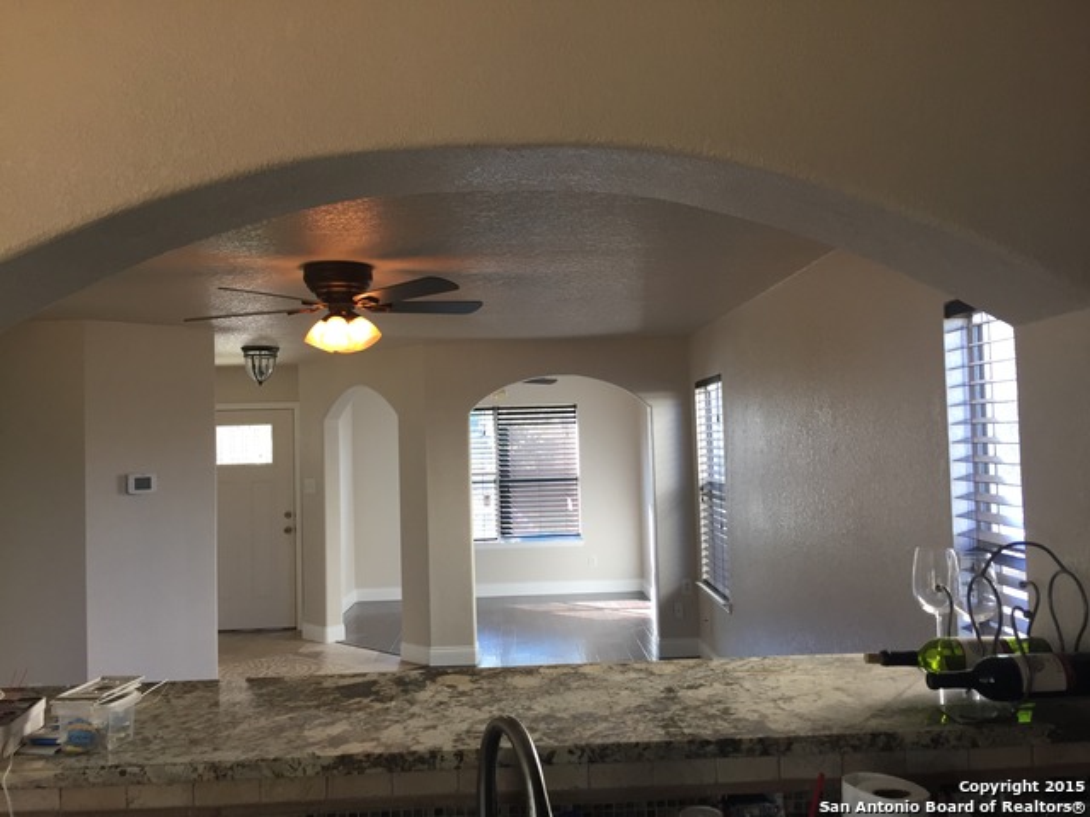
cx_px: 545
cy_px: 408
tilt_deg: +1.3
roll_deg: +1.0
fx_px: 913
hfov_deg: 61.7
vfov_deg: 48.2
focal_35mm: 29
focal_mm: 4.15
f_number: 2.2
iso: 32
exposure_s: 1/30
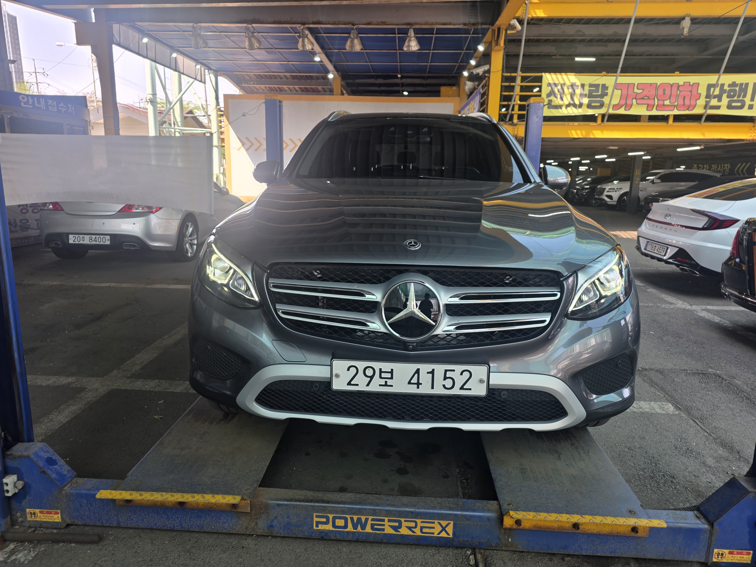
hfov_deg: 73.9
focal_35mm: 23
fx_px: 502
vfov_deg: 58.9
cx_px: 378
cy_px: 284
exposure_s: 1/66.7
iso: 12
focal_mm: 6.25
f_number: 1.7
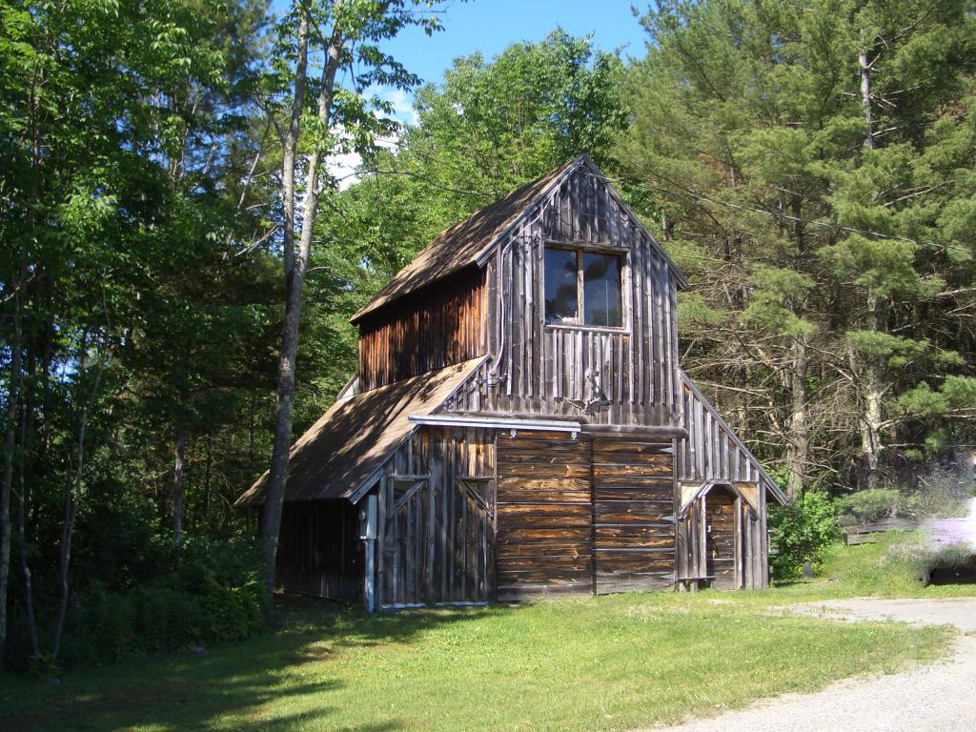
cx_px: 488
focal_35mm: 41
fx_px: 1156
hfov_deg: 45.8
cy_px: 366
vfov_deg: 35.1
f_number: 2.8
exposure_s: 1/400
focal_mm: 6.8
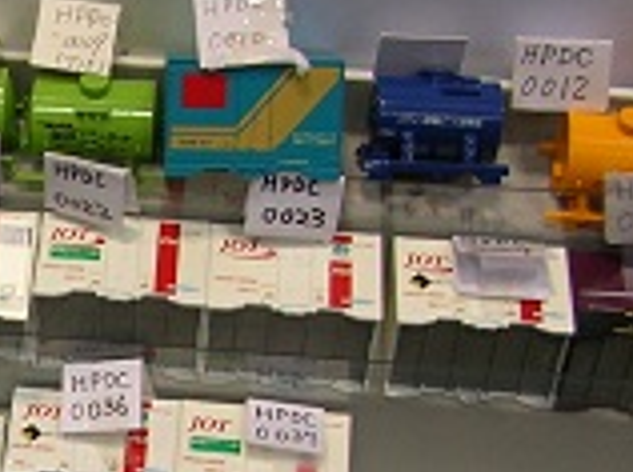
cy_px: 450
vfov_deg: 13.3
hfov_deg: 16.8
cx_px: -210
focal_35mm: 110
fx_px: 2008
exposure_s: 1/23.6
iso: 50
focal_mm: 5.8
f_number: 2.8
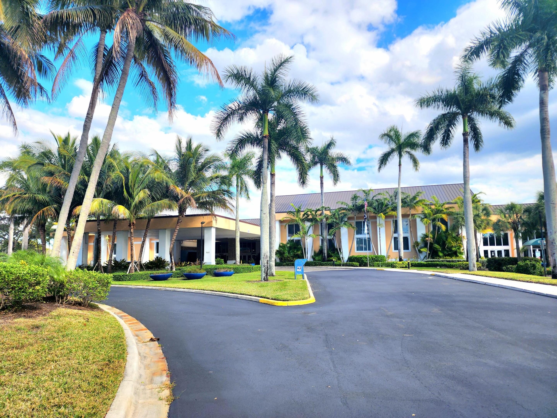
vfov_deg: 58.9
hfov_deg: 73.9
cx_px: 278
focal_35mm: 23
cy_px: 209
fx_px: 370
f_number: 1.8
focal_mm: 6.4
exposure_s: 1/1111
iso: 12
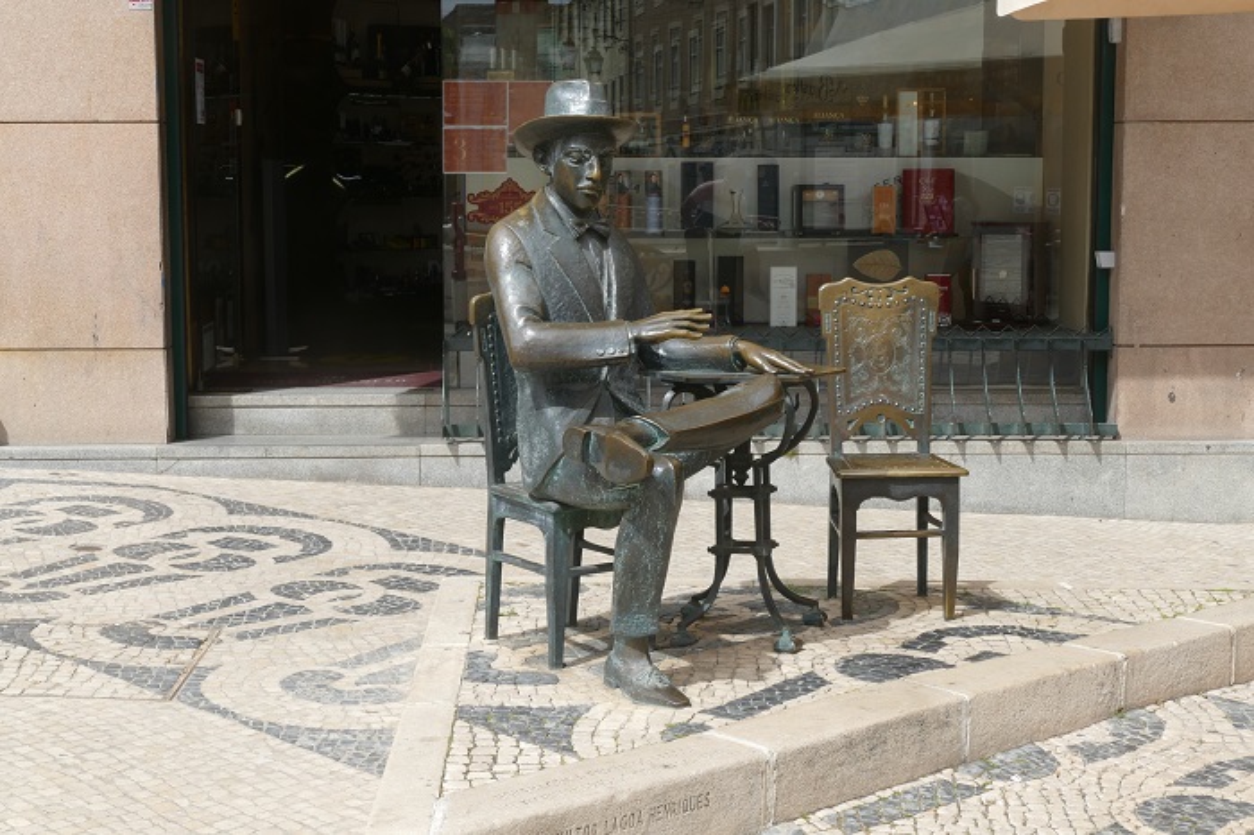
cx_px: 627
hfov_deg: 36.3
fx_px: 1915
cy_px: 418
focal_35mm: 55
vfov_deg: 24.6
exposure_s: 1/200
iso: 125
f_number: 8
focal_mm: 20.23
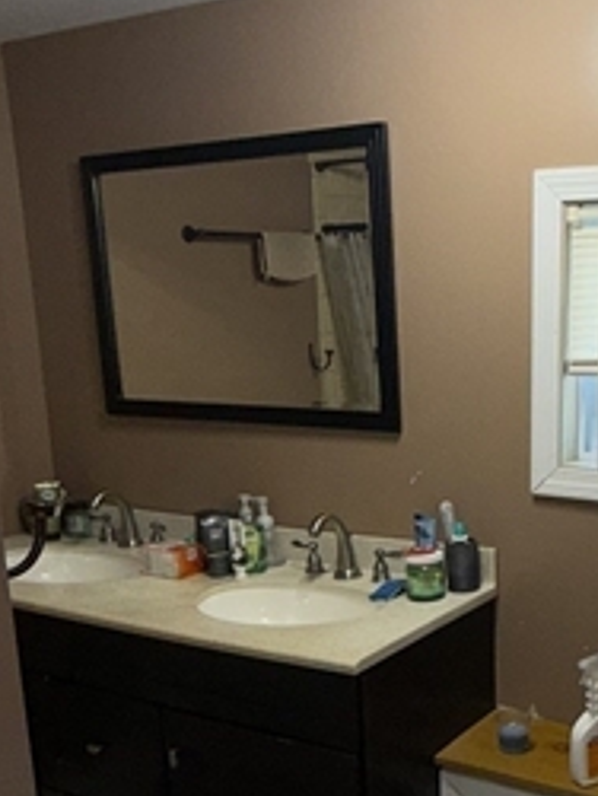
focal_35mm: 43
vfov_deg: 43.0
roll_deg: +0.4
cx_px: 506
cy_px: 548
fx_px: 989
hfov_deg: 32.4
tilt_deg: -14.2
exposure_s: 1/120
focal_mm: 2.22
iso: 50
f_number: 2.2
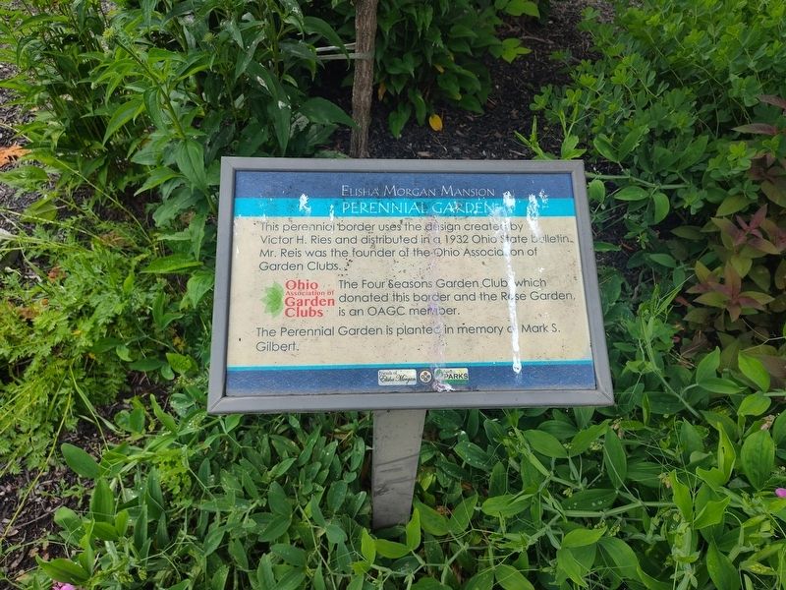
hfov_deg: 73.9
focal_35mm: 23
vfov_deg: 58.9
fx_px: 522
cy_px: 295
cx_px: 393
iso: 100
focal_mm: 5.56
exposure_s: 1/476
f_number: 1.8
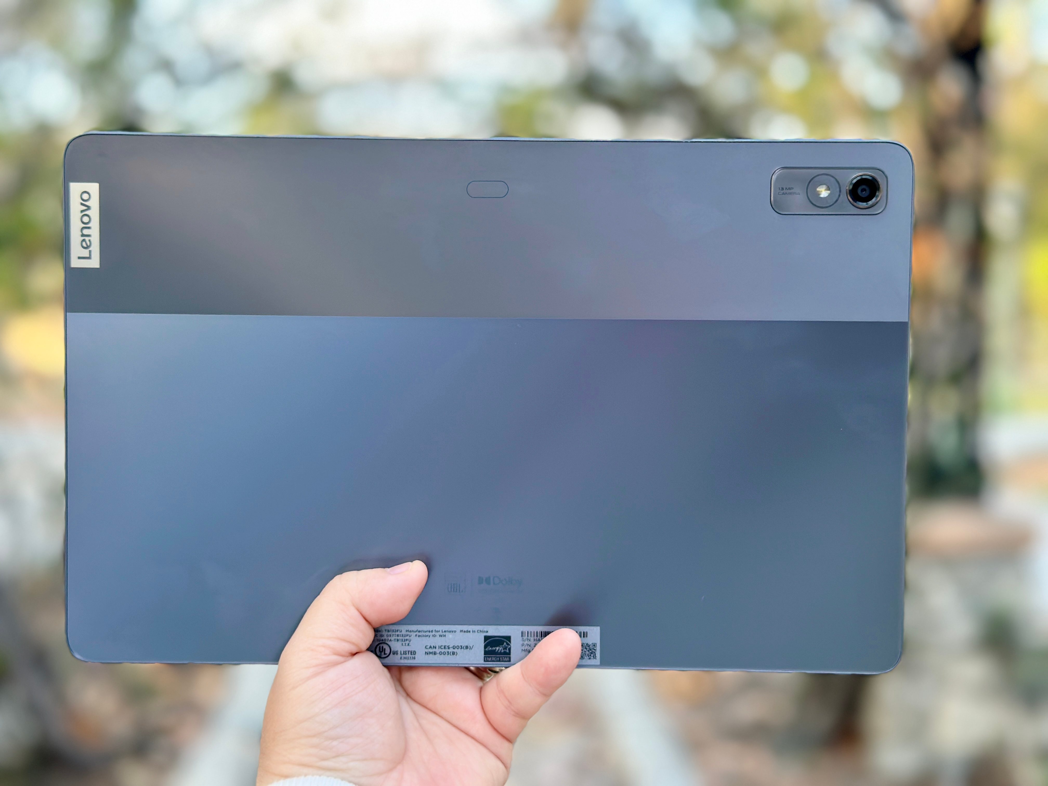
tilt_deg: -2.7
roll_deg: +0.6
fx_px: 1453
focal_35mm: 48
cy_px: 393
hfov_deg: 39.7
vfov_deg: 30.3
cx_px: 524
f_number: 1.78
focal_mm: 6.86
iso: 125
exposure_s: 1/172
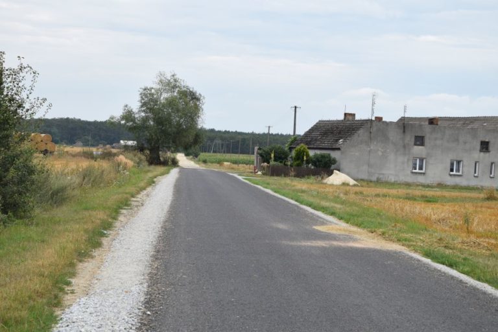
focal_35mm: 75
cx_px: 249
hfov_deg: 27.0
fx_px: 1037
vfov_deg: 18.2
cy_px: 166
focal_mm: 50
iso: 200
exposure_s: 1/320
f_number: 9
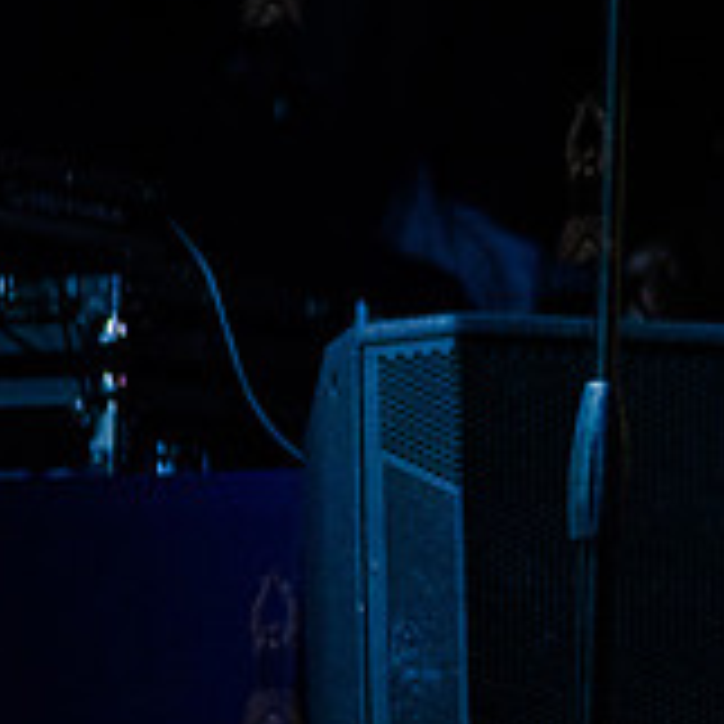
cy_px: -128
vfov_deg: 2.4
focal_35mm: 715
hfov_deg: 2.4
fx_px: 16919
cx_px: 1432
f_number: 2.8
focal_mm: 200
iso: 4000
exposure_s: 1/320
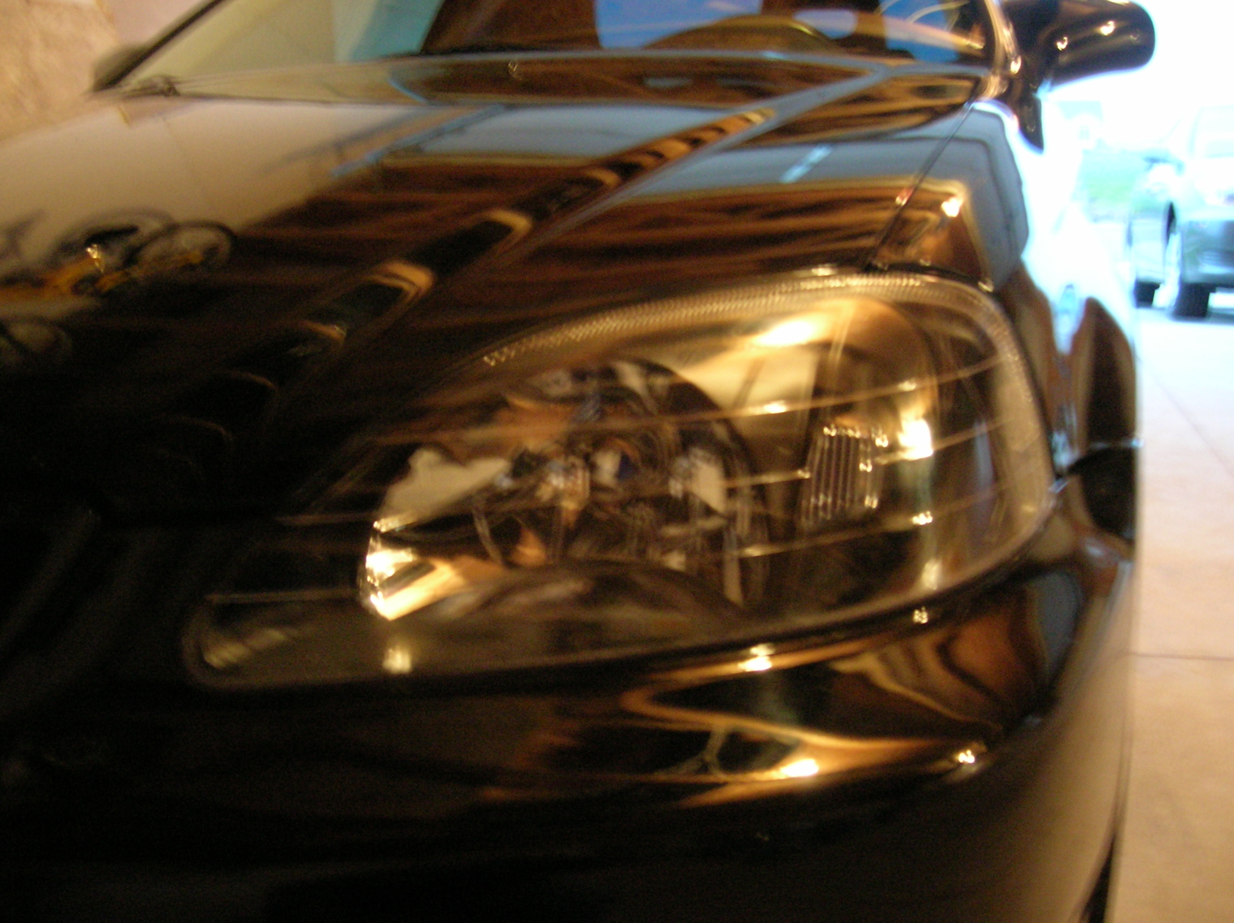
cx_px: 617
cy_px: 462
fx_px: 1211
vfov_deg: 41.7
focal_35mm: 34
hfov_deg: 54.0
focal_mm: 5.7
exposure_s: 1/1.4
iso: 200
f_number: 2.9
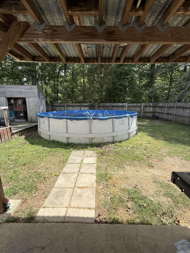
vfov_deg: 102.1
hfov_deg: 85.7
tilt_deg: -11.8
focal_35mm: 14
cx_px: 95
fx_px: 102
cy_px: 126
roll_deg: -0.8
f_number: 2.2
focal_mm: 2.22
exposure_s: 1/1050
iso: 50
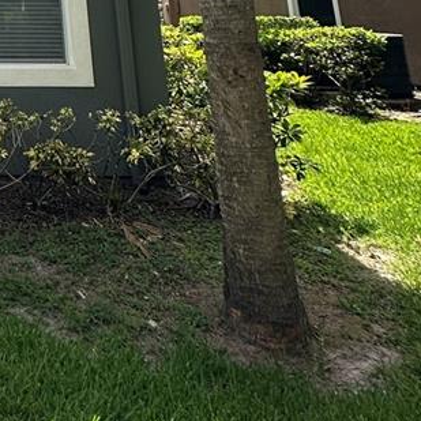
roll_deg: -1.4
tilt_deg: +13.2
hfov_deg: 27.7
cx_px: -161
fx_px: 660
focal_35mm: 48
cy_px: -153
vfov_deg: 28.0
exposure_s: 1/801
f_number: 2.2
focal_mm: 2.22
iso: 40
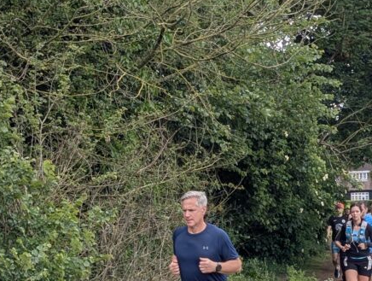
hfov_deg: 17.1
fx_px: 1239
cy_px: 241
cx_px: 222
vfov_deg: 12.8
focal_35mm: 115
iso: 21
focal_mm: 6.9
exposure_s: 1/227
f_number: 1.68
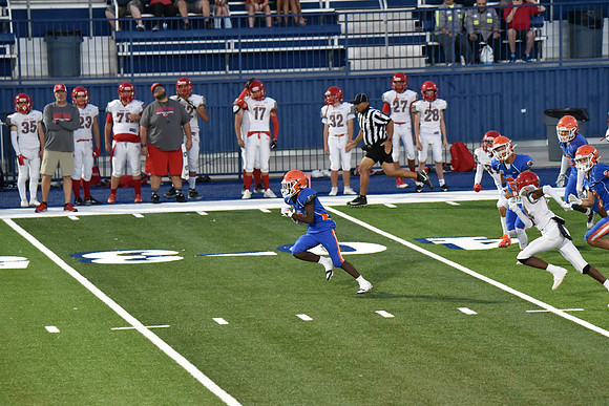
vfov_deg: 5.3
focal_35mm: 260
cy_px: 203
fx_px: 4399
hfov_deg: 7.9
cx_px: 304
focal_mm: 260
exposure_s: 1/1000
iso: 12800
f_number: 5.6
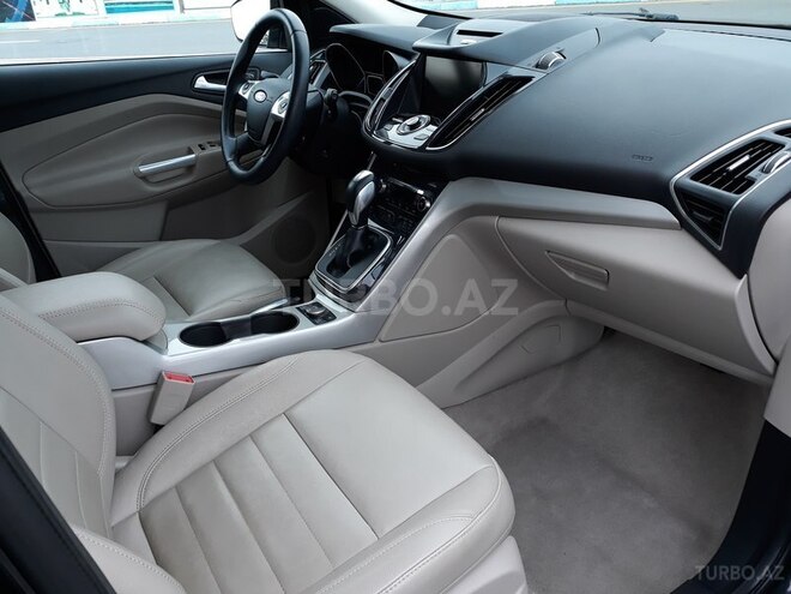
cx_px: 396
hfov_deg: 65.3
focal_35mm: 27
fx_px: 617
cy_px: 297
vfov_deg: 51.4
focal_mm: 3.71
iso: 64
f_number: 1.7
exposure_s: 1/100
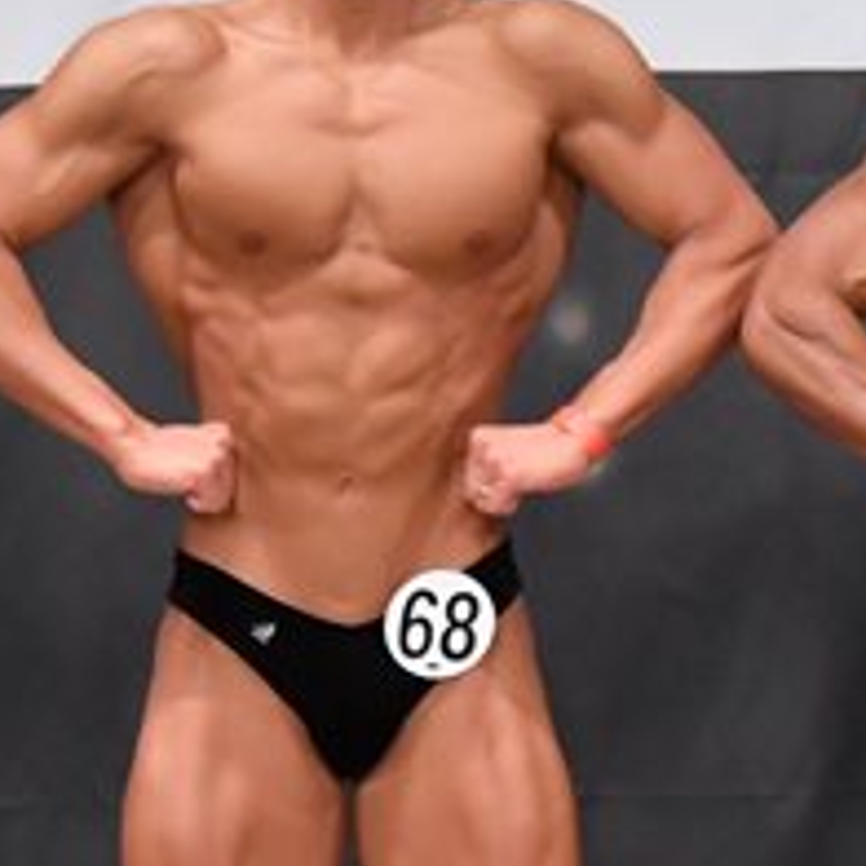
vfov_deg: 2.4
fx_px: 20605
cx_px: 992
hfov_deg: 2.4
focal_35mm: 728
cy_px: 663
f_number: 5.6
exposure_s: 1/400
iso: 6400
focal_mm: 145
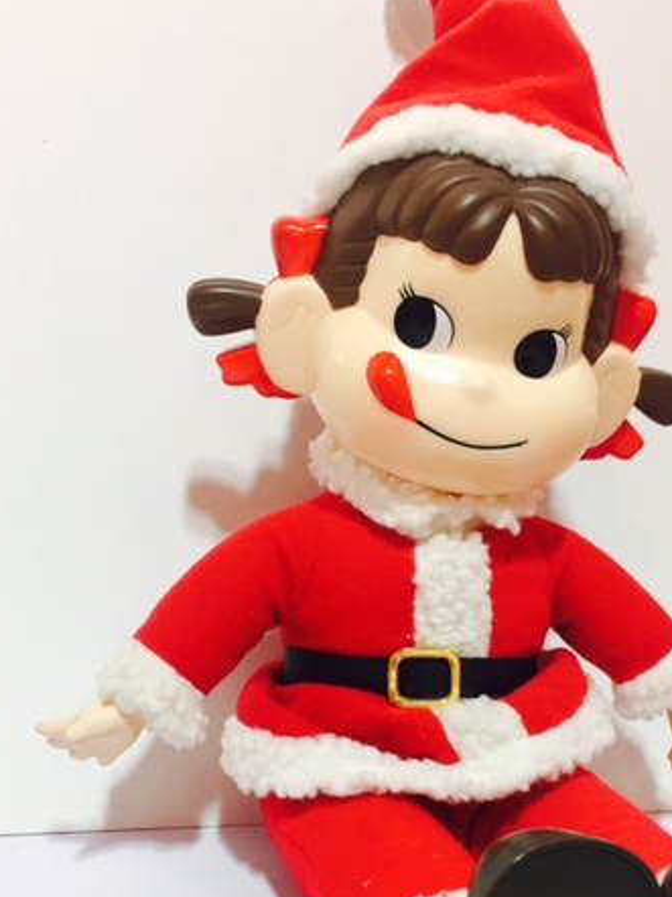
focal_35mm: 42
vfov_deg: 44.3
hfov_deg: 34.2
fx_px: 1088
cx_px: 400
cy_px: 578
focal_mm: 4.15
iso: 125
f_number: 2.2
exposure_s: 1/33
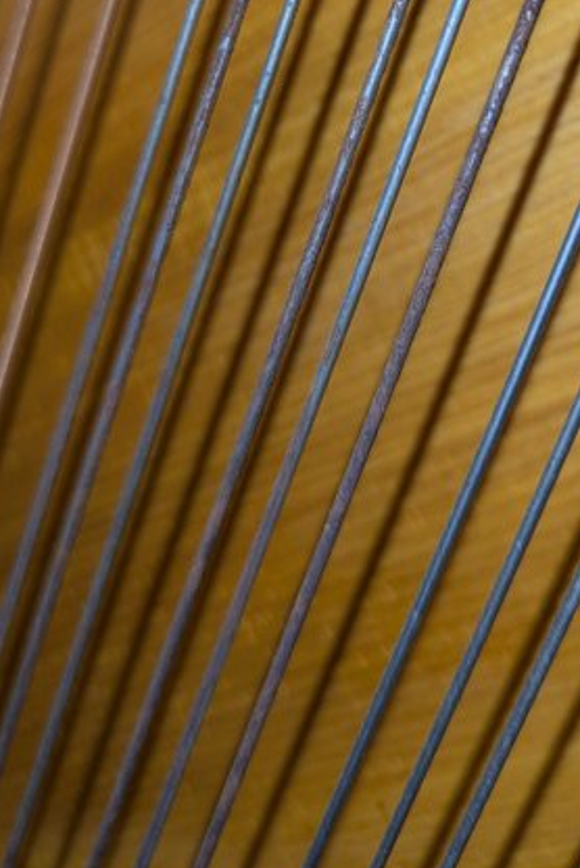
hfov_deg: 29.5
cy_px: 138
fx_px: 1086
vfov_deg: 41.2
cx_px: 431
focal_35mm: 45
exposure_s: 1/100
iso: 47
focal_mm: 5.43
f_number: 1.89
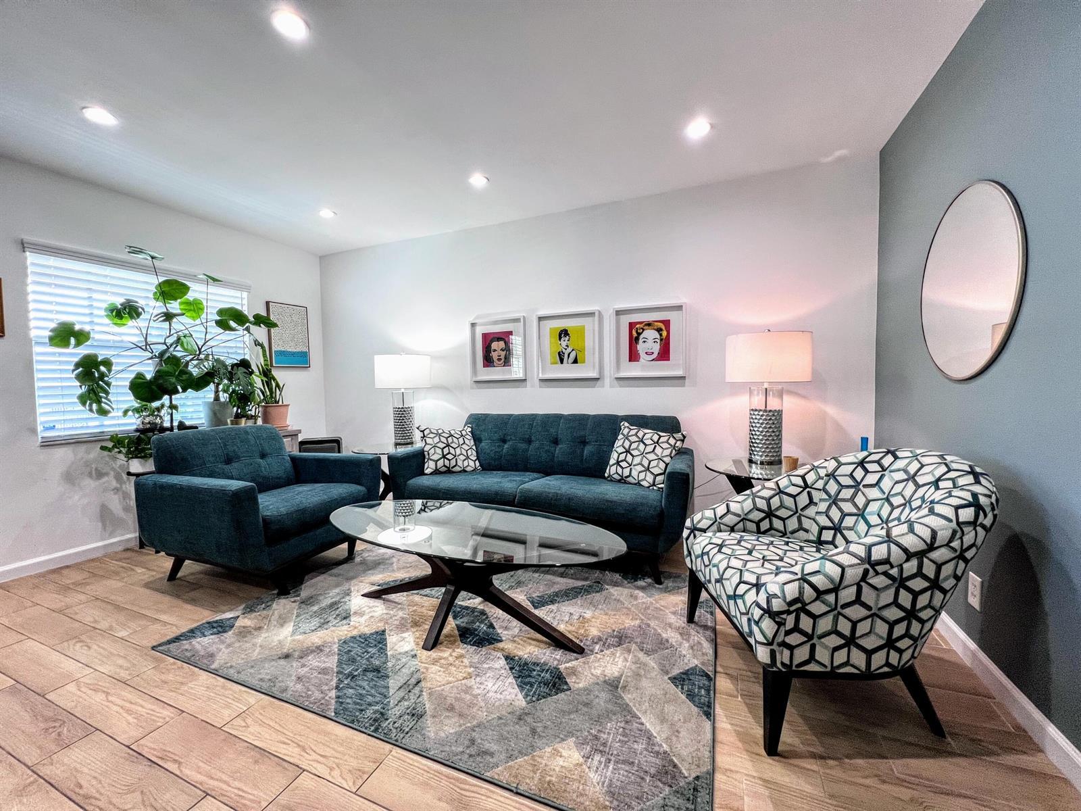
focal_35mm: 13
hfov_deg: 106.2
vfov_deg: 89.9
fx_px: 406
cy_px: 406
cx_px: 540
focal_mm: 1.57
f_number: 1.8
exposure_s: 1/120
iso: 125
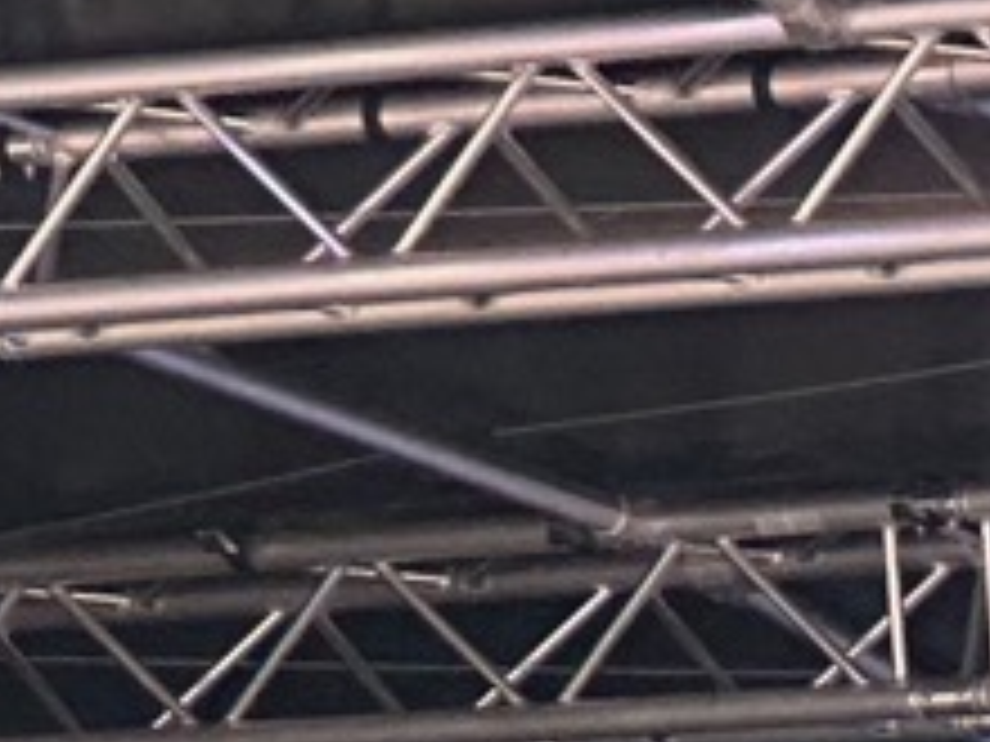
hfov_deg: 3.5
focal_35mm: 559
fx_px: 15987
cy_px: 2604
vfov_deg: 2.6
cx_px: 2182
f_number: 2.8
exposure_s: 1/99
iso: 50
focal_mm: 9
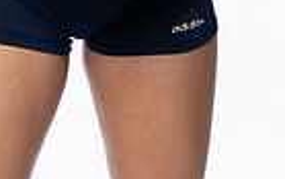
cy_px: -239
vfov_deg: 5.5
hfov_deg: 9.1
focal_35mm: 231
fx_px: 1795
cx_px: 70
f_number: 8
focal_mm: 70
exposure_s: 1/250
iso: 320
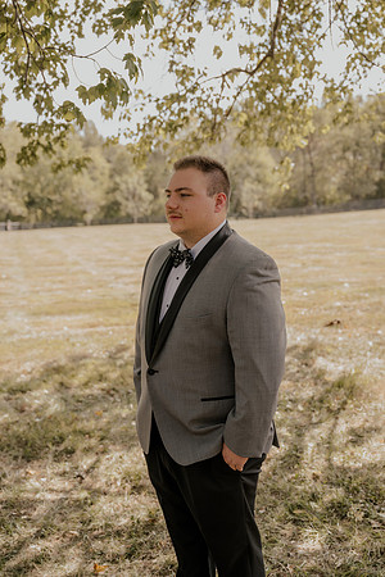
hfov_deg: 31.9
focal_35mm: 42
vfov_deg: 46.4
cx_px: 192
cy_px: 288
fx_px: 674
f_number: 3.5
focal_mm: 42
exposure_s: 1/400
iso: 250
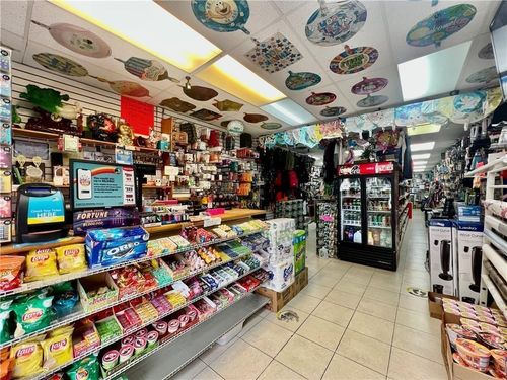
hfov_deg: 106.2
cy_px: 190
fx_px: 190
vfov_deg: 89.9
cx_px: 254
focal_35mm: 13
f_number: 1.8
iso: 125
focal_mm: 1.57
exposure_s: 1/60
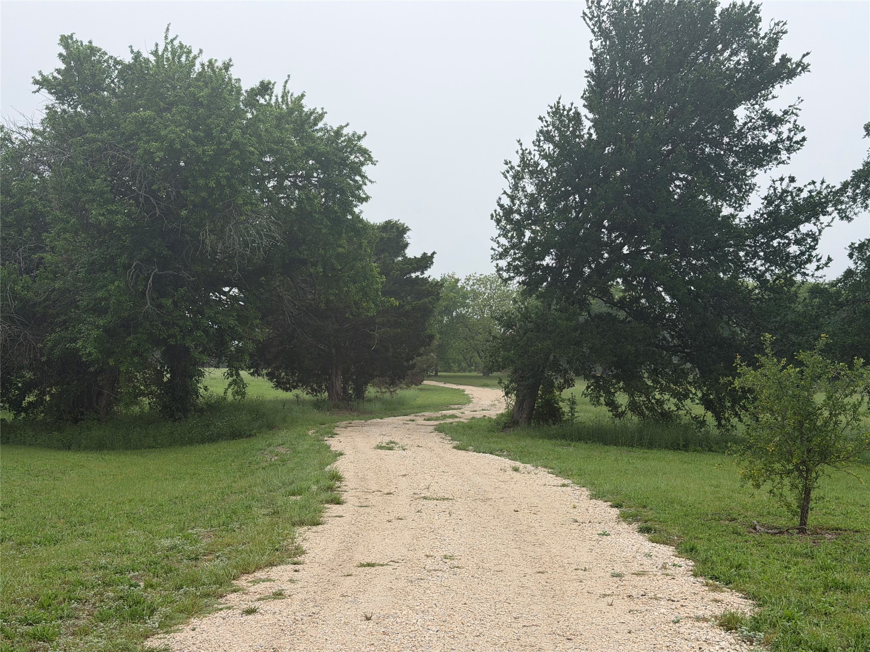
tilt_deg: +1.7
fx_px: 1206
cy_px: 326
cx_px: 435
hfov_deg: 39.7
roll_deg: -0.9
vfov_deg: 30.3
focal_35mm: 48
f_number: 1.78
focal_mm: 6.76
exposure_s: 1/1575
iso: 64
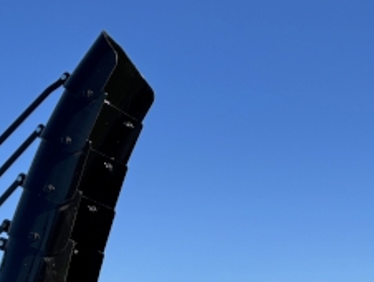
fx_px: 995
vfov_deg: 14.7
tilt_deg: -3.6
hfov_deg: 21.2
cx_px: 116
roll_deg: +0.9
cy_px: 448
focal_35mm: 92
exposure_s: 1/3205
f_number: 1.6
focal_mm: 5.96
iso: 50
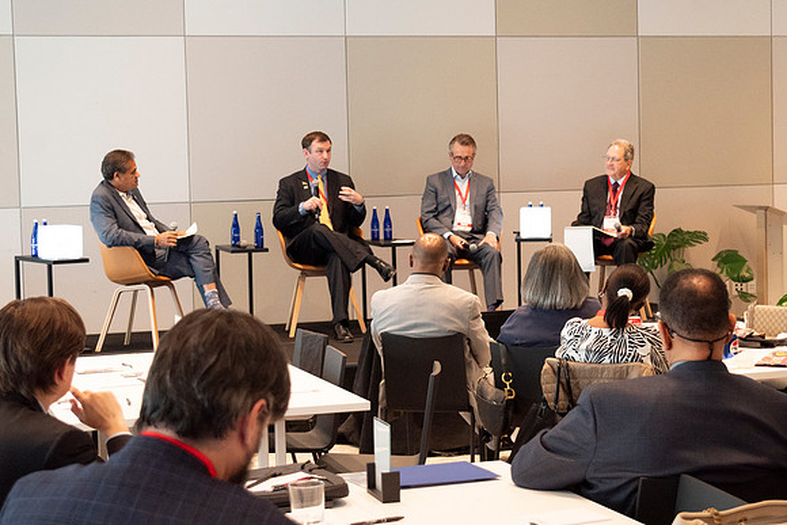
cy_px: 262
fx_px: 1496
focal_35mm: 68
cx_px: 394
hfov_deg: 29.5
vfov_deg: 19.9
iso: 3200
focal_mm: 44
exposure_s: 1/100
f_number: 5
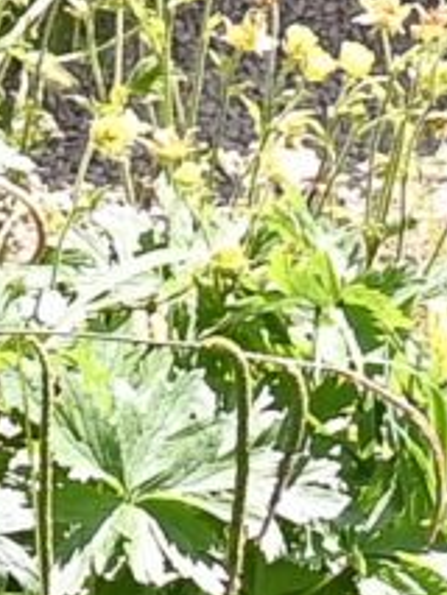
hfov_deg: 3.2
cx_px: -1450
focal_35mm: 439
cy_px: -1455
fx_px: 7551
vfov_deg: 4.3
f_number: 8
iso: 250
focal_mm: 38
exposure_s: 1/250
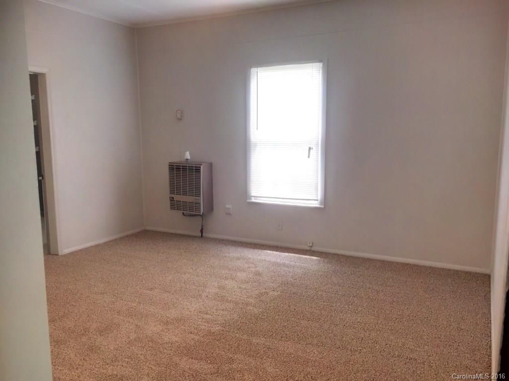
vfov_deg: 48.2
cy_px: 190
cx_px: 254
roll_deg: -0.6
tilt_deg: -8.5
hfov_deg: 61.7
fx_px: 426
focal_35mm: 29
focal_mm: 4.15
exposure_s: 1/30
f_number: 2.2
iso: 125
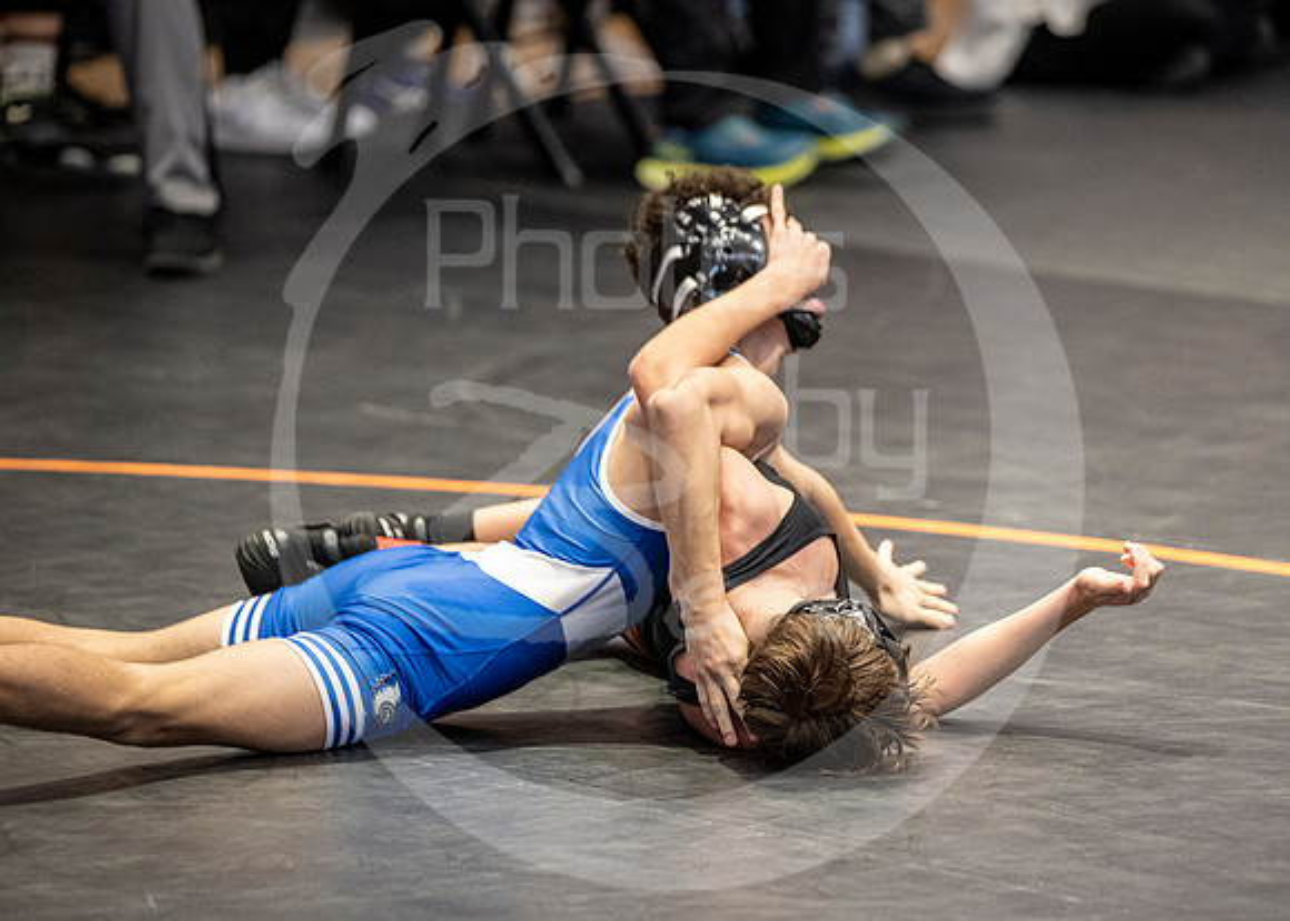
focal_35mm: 304
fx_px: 11152
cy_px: 651
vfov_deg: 4.7
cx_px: 793
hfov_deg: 6.6
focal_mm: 200
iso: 3200
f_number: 2.8
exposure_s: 1/1000
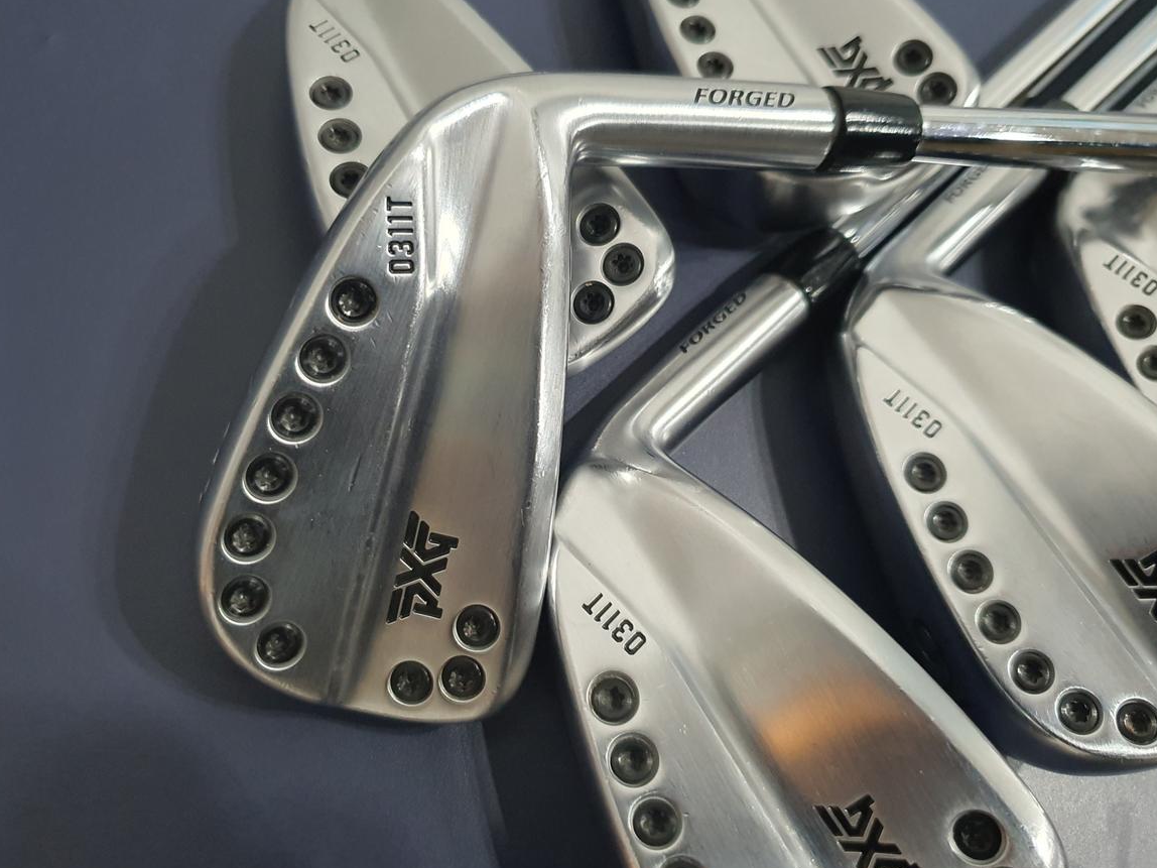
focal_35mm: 29
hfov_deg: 61.6
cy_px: 414
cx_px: 553
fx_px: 969
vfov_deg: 48.2
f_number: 1.5
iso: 400
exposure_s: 1/40
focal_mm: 4.3
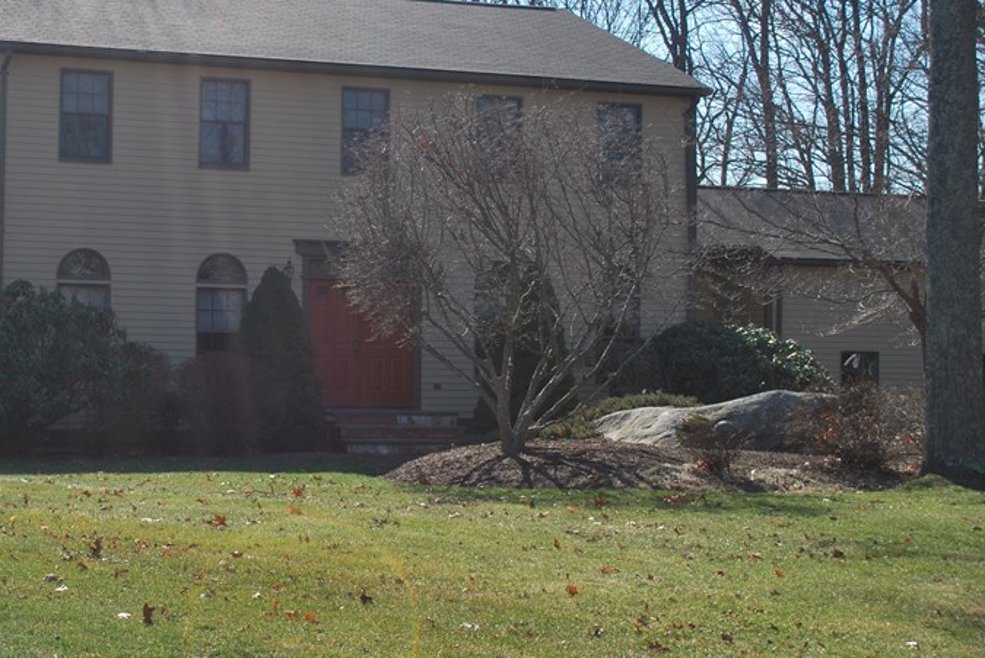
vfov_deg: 17.7
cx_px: 224
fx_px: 2108
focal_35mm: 77
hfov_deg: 25.9
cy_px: 235
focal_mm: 32
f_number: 7.1
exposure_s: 1/200
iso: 100
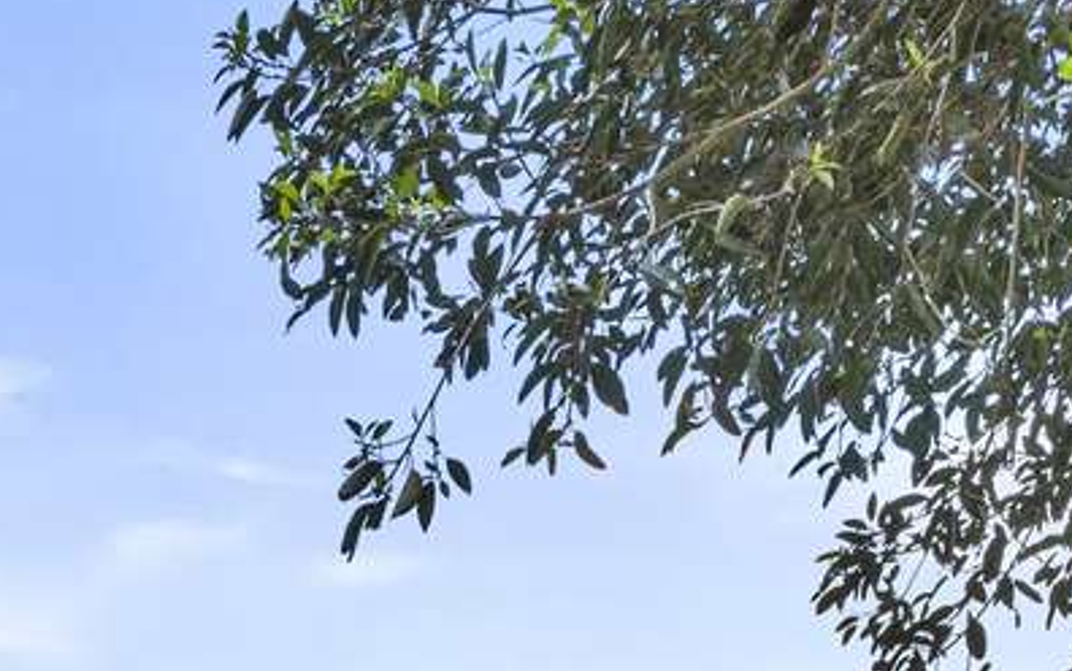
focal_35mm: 84
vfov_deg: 12.1
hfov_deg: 23.4
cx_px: -57
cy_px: 1669
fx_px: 2455
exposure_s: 1/80
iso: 320
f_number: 11
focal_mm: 17
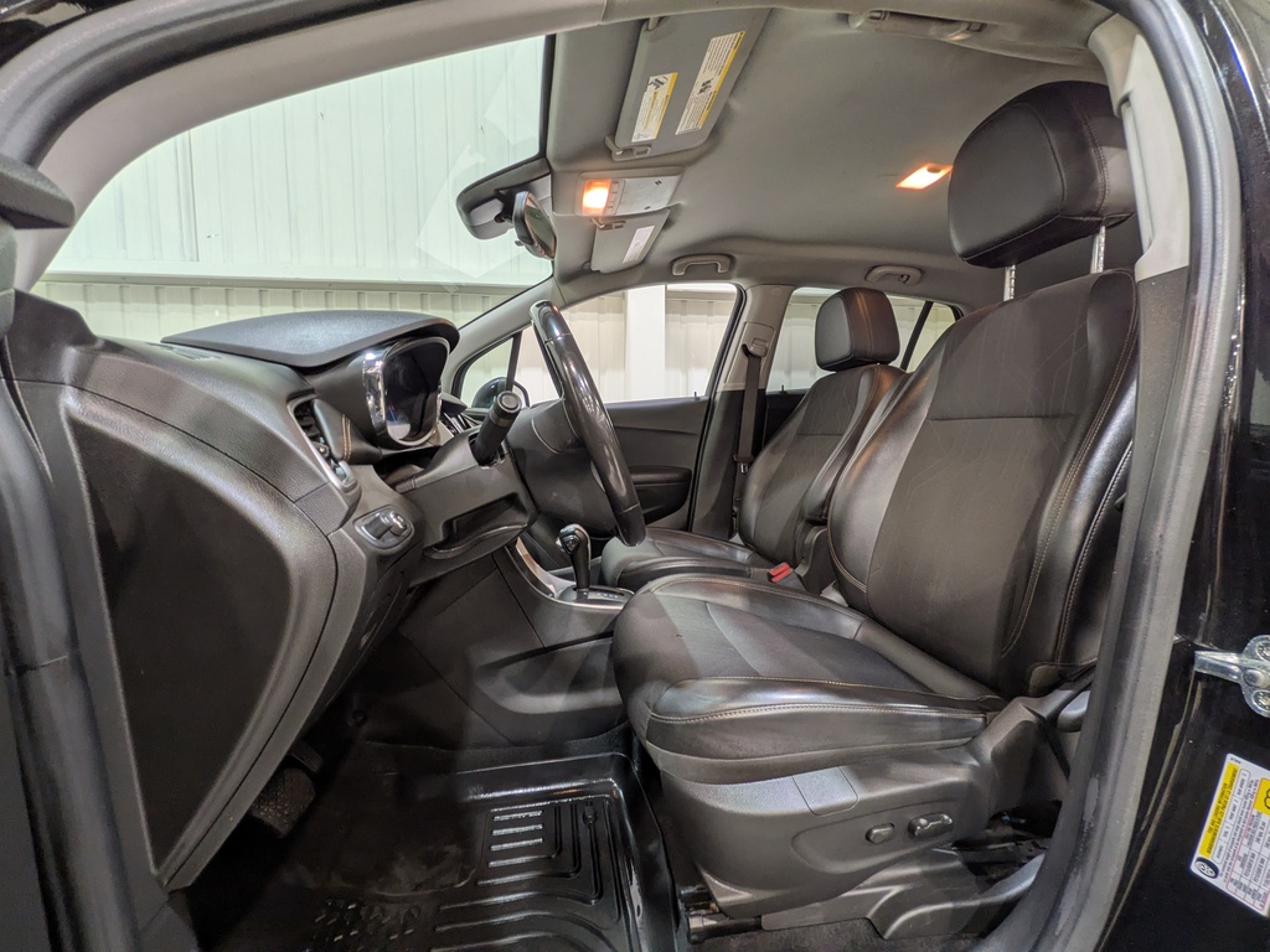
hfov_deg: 102.1
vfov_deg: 85.7
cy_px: 476
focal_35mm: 14
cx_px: 635
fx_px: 514
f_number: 2.2
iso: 52
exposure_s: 1/24
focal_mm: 1.83
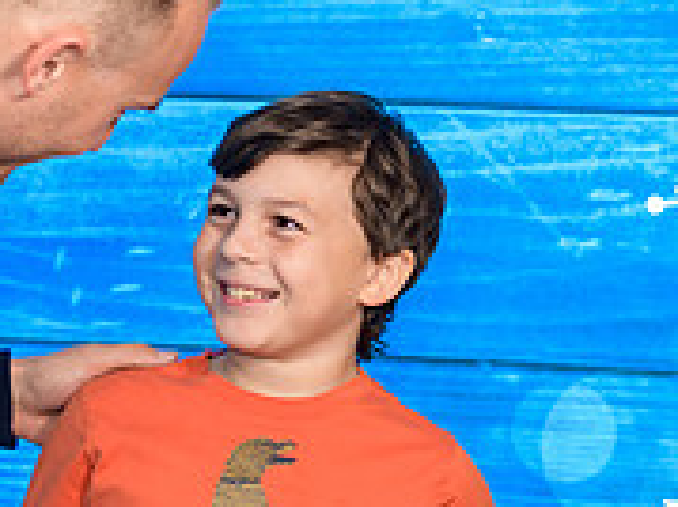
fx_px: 3543
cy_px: 320
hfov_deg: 10.9
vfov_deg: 8.2
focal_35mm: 181
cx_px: 231
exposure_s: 1/125
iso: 400
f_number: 3.2
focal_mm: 58
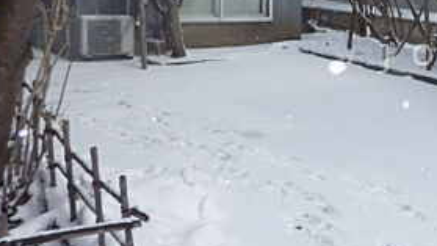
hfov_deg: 33.0
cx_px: 484
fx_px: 637
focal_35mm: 55
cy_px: 55
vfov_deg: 21.6
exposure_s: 1/1250
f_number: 3.1
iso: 100
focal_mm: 4
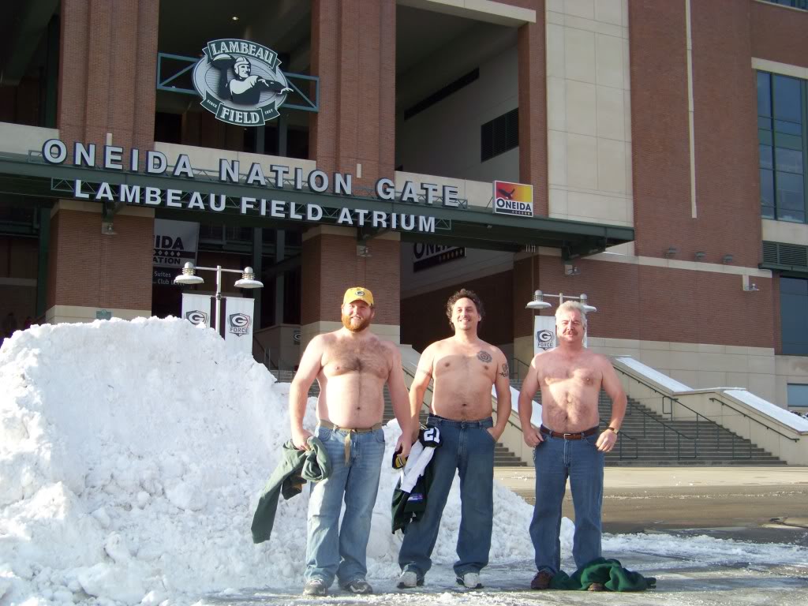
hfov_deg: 38.9
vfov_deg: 29.7
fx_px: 1144
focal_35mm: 49
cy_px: 303
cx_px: 404
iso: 70
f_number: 2.8
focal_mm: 7.6
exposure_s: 1/400
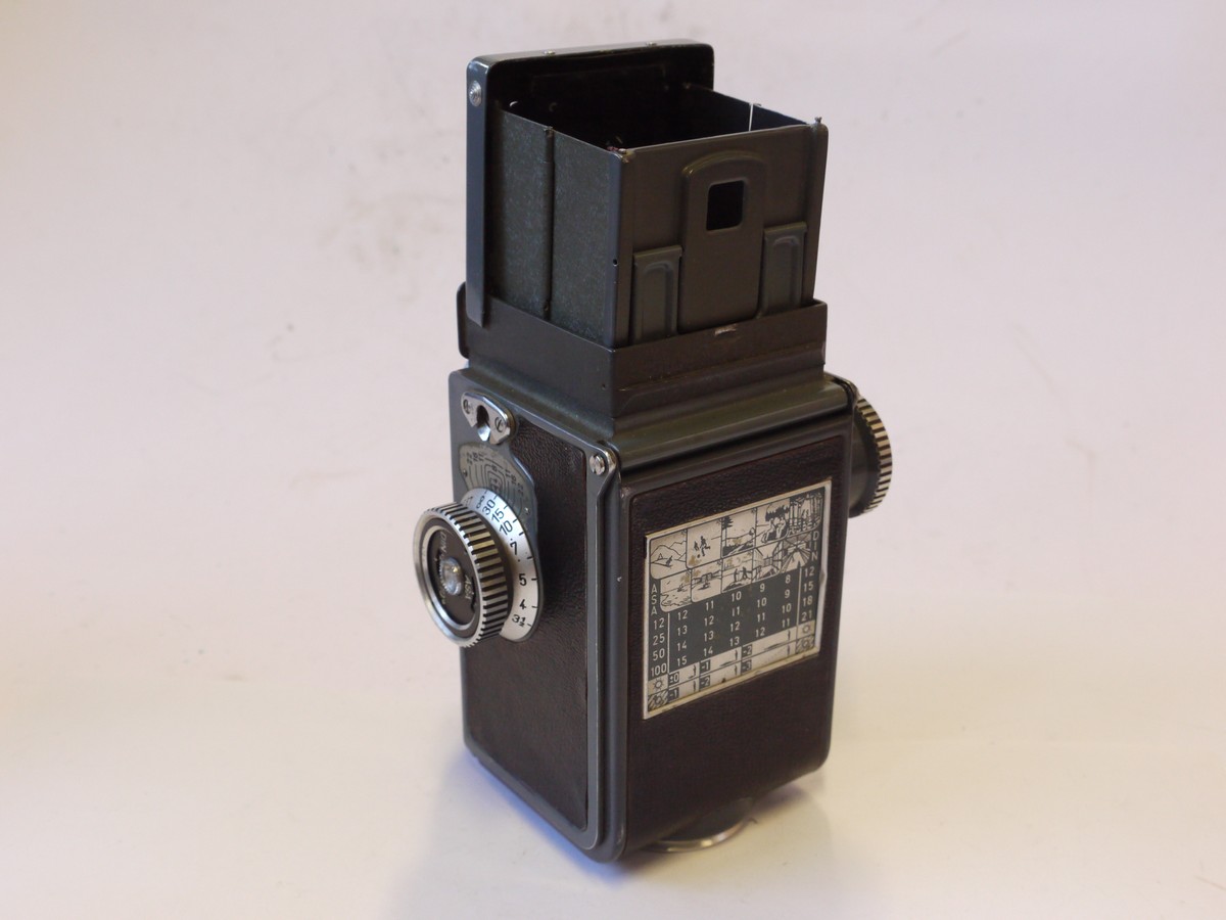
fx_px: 1558
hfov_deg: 42.9
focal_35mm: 44
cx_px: 613
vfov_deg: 32.9
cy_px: 460
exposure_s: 1/60
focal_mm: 22
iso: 800
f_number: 7.1
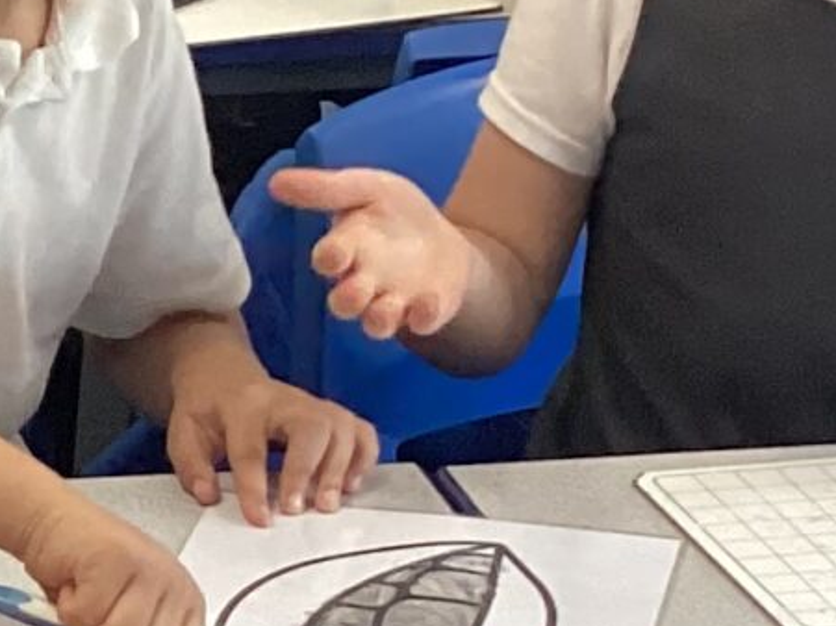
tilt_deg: -29.8
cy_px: 1037
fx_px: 4249
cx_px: -690
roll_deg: +1.7
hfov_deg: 10.5
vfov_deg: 8.2
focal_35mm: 176
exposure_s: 1/60
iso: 200
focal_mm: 3.3
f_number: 2.4
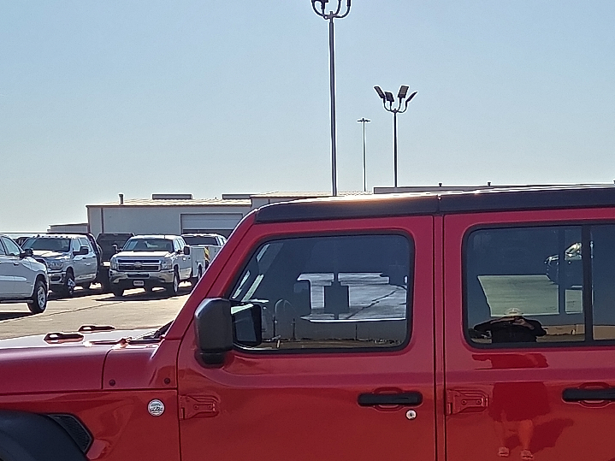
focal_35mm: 69
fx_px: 1226
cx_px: 411
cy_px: 407
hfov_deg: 28.0
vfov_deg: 20.9
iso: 25
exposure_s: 1/3333
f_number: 1.8
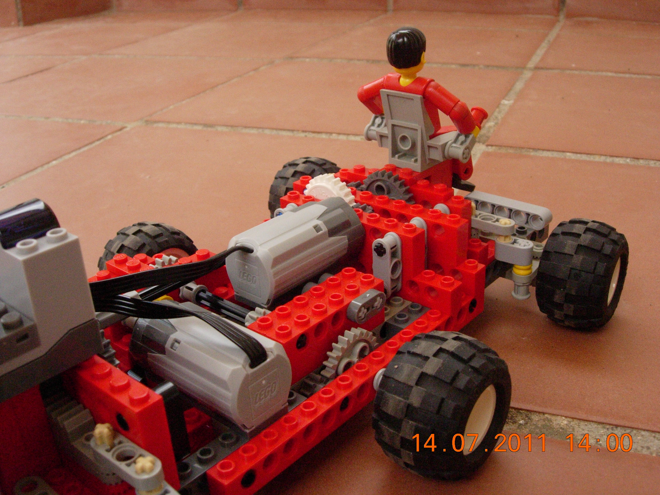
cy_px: 248
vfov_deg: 37.7
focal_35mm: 38
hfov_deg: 49.0
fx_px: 725
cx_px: 330
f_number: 4.8
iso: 400
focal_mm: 7.8
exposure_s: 1/558
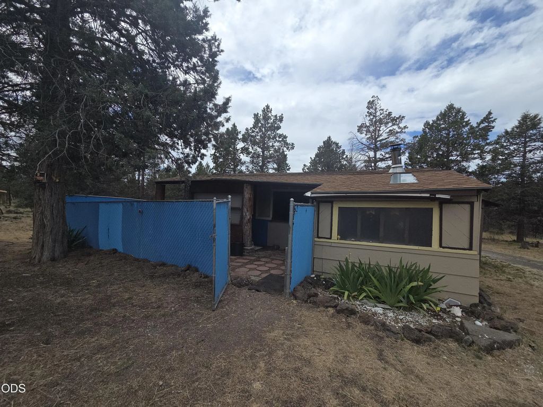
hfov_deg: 106.2
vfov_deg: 89.9
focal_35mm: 13
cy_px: 204
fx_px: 204
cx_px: 272
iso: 50
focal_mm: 2.2
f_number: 2.2
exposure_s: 1/2490
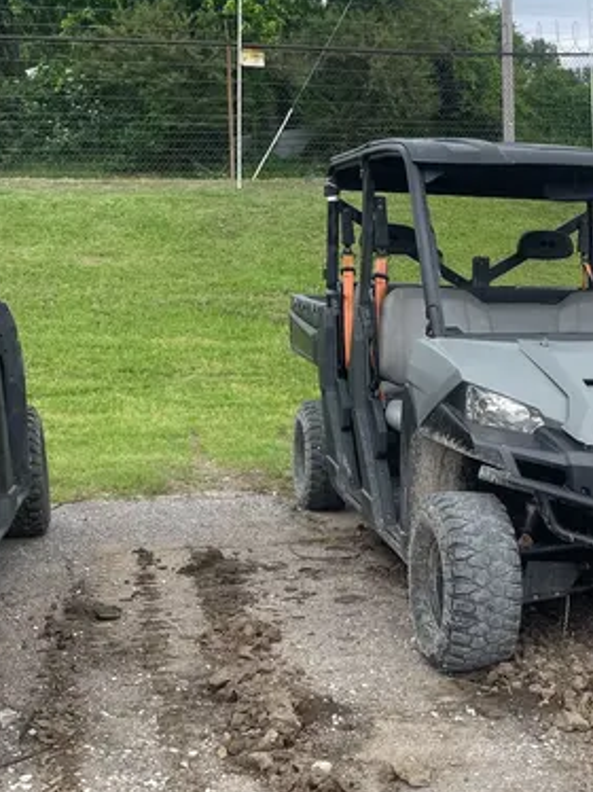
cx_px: 529
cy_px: 550
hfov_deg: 27.5
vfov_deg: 37.0
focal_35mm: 51
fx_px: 1166
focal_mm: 4.2
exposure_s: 1/764
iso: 32
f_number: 1.6
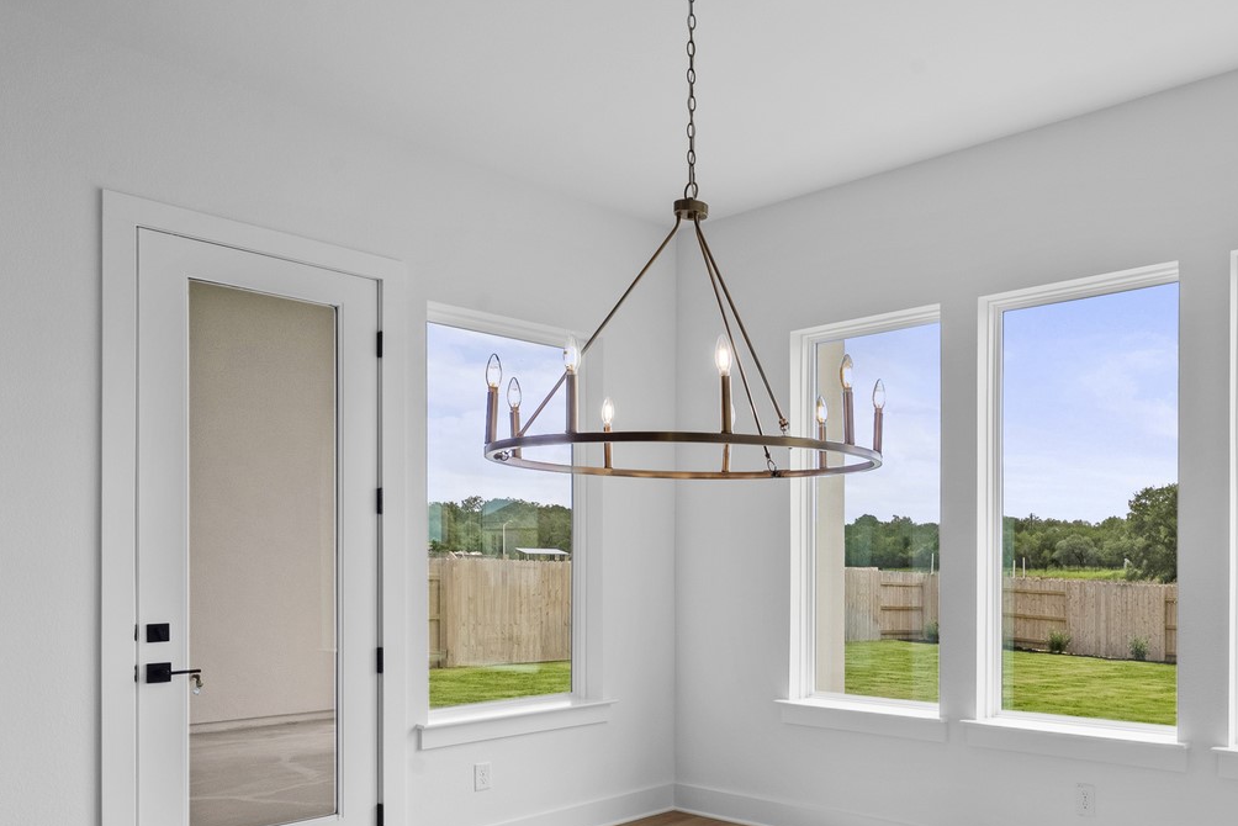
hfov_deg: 60.4
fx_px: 998
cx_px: 919
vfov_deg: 44.1
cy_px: 571
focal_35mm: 29
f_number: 11
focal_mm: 18
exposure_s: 1/50
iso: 250
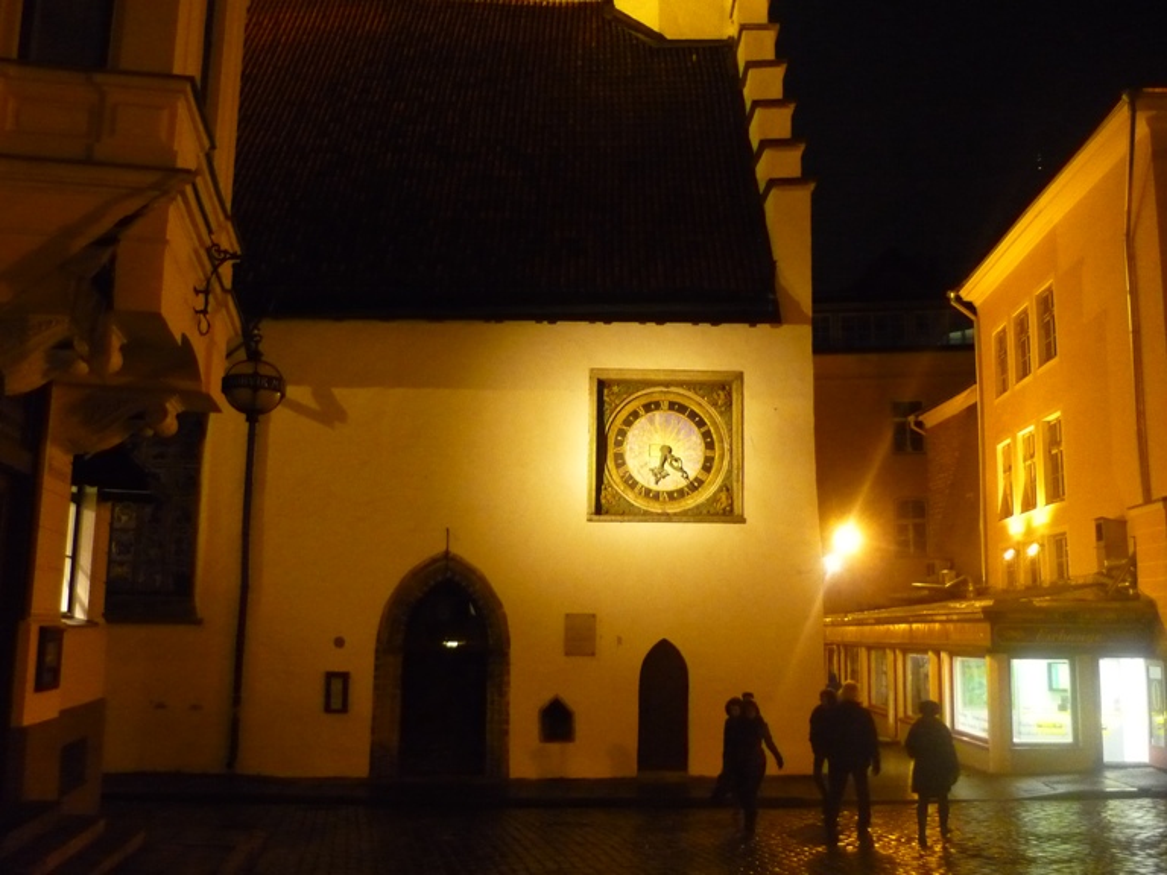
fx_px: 1113
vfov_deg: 42.9
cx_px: 584
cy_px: 438
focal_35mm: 33
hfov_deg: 55.4
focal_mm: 5.5
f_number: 2.8
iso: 800
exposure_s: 1/25
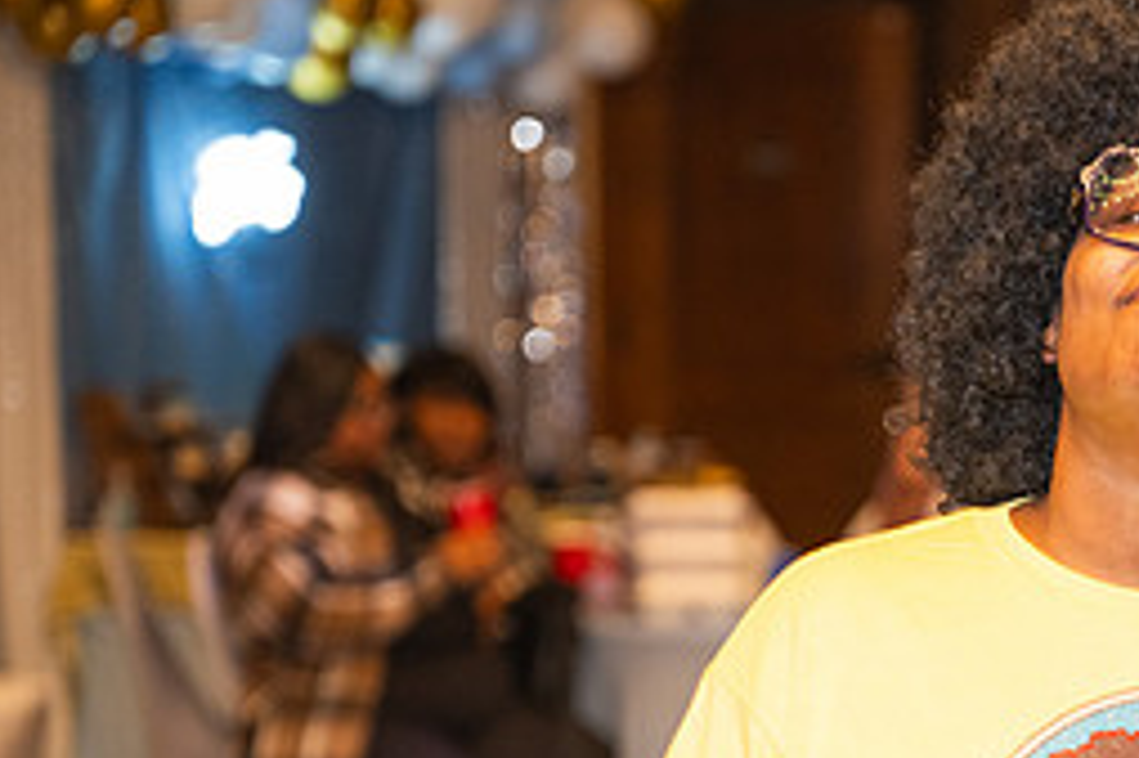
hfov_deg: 12.7
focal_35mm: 160
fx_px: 5059
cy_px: 787
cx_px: 1152
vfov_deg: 8.5
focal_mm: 70
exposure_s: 1/125
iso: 1250
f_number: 2.8
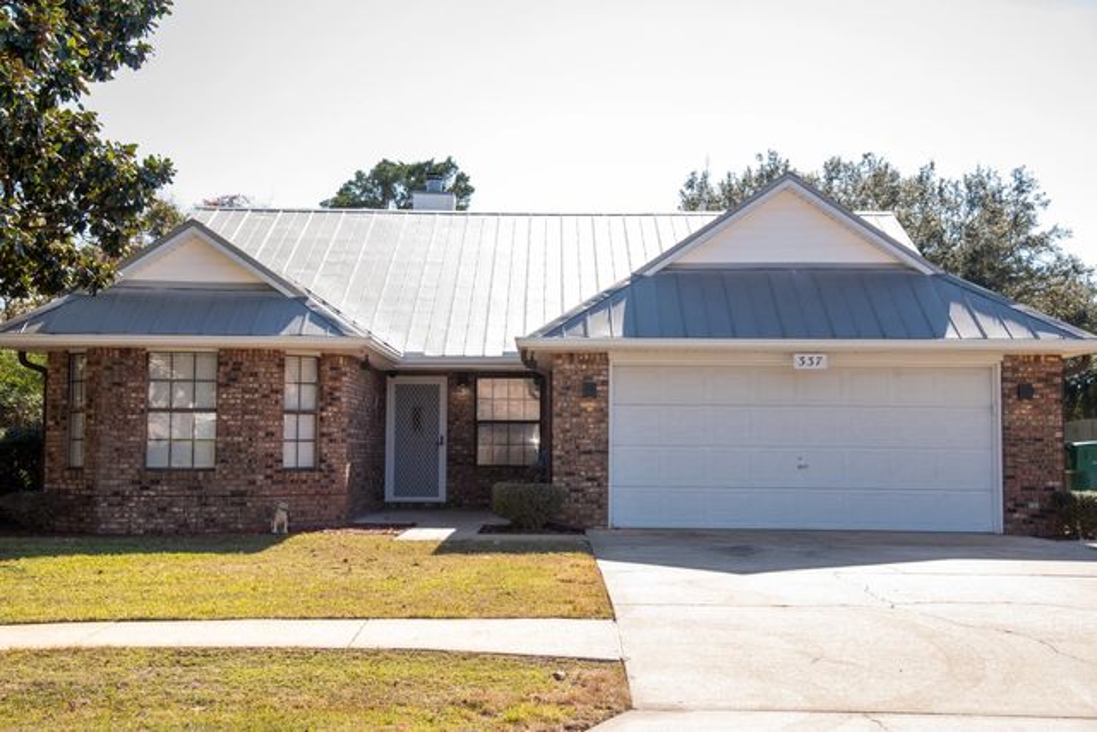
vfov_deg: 28.1
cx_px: 548
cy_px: 366
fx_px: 1463
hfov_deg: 41.1
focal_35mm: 48
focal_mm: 48
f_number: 7.1
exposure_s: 1/125
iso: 200
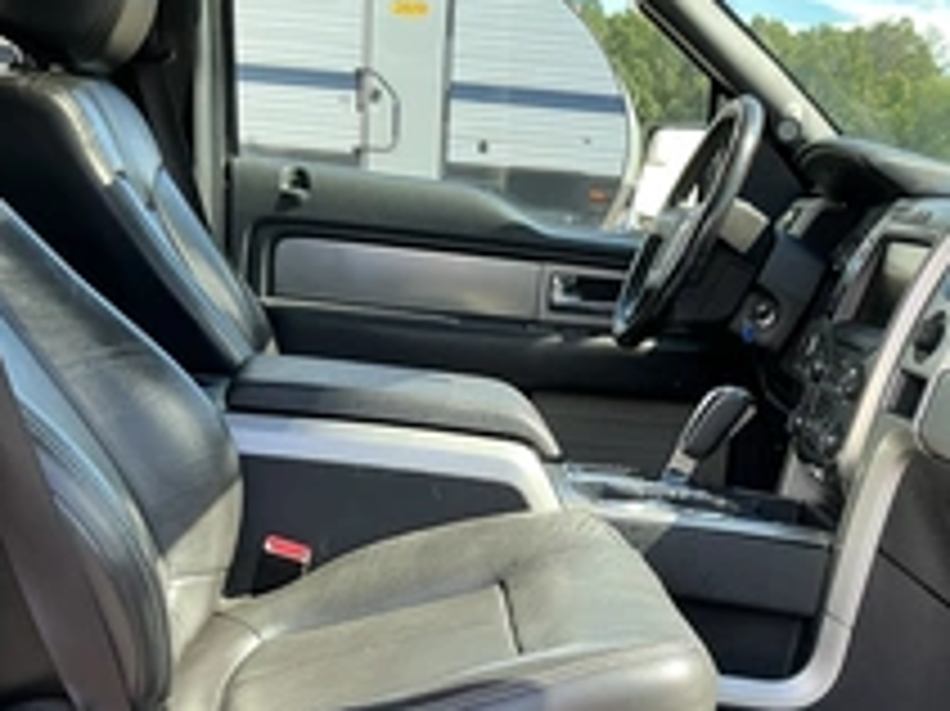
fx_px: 1454
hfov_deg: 36.0
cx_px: 590
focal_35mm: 53
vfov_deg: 26.8
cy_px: 598
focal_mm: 3
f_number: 1.8
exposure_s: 1/123
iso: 20
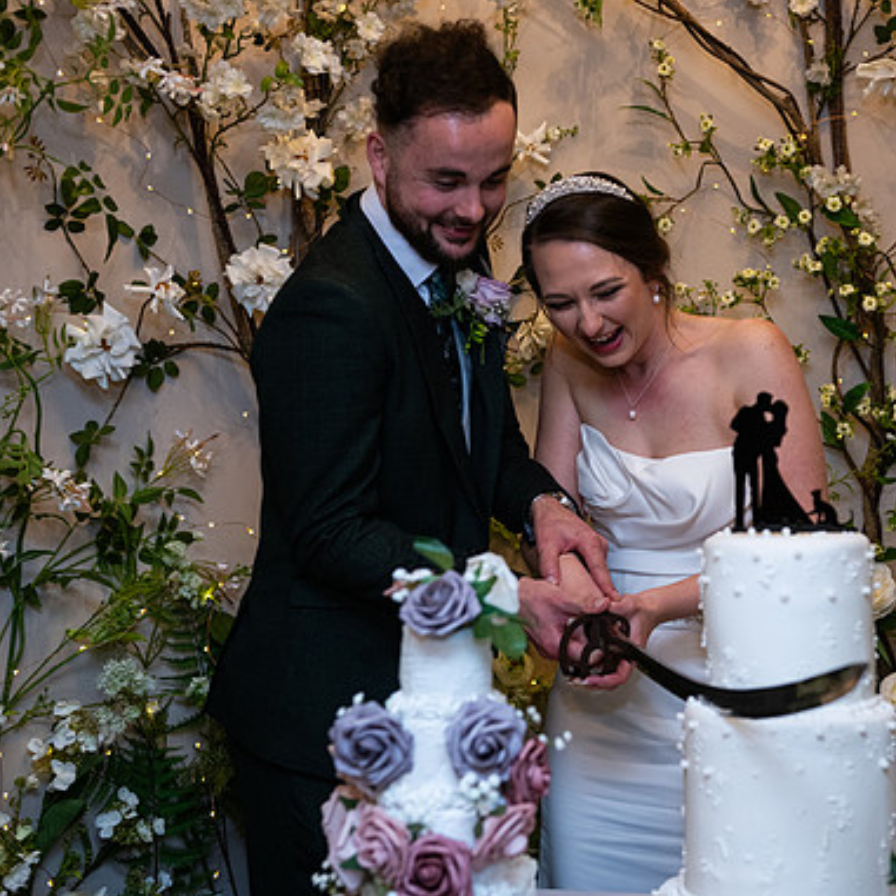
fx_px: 1669
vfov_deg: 30.0
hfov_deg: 29.8
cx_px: 611
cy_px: 453
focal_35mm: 57
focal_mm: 44
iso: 800
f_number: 3.5
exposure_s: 1/60
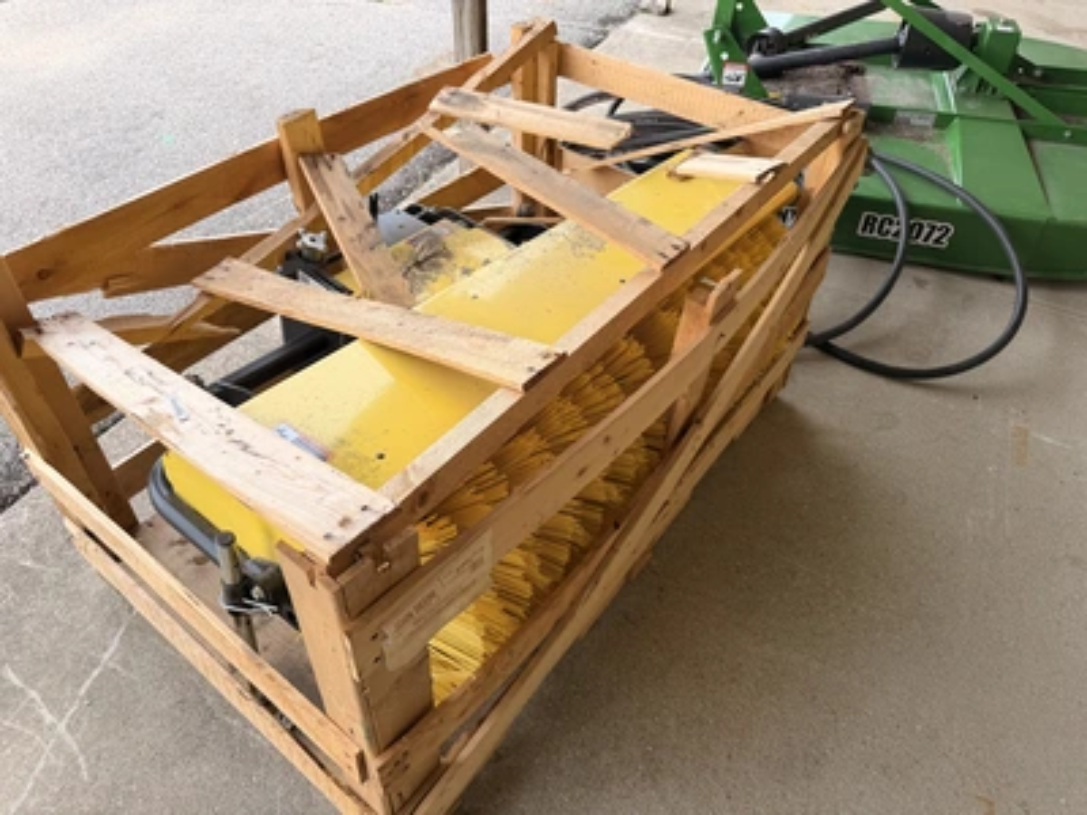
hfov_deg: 71.6
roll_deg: -0.7
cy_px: 408
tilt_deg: -42.6
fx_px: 754
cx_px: 544
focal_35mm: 24
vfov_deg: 56.8
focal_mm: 6.76
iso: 80
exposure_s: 1/481
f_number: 1.78
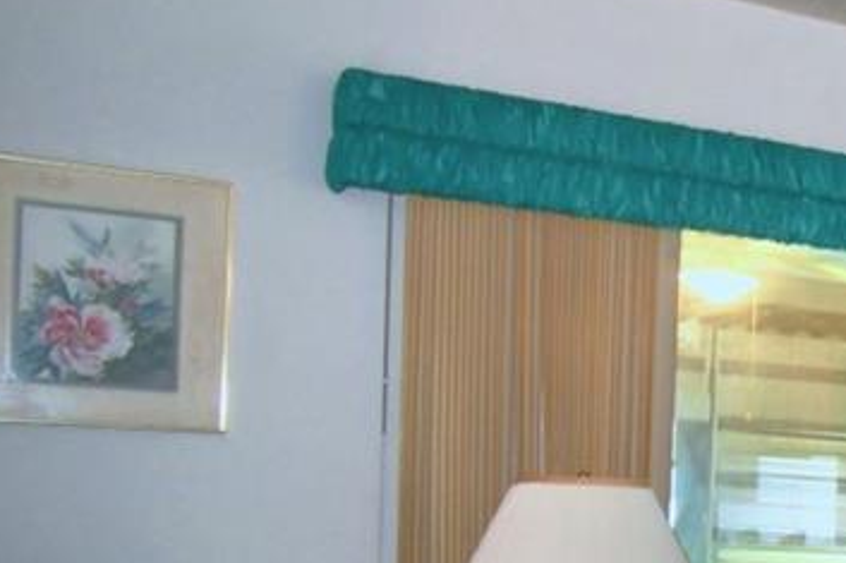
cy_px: 558
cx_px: 1687
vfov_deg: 19.4
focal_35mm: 68
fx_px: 1597
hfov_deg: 18.8
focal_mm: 10
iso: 320
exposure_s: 1/30
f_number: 4.5
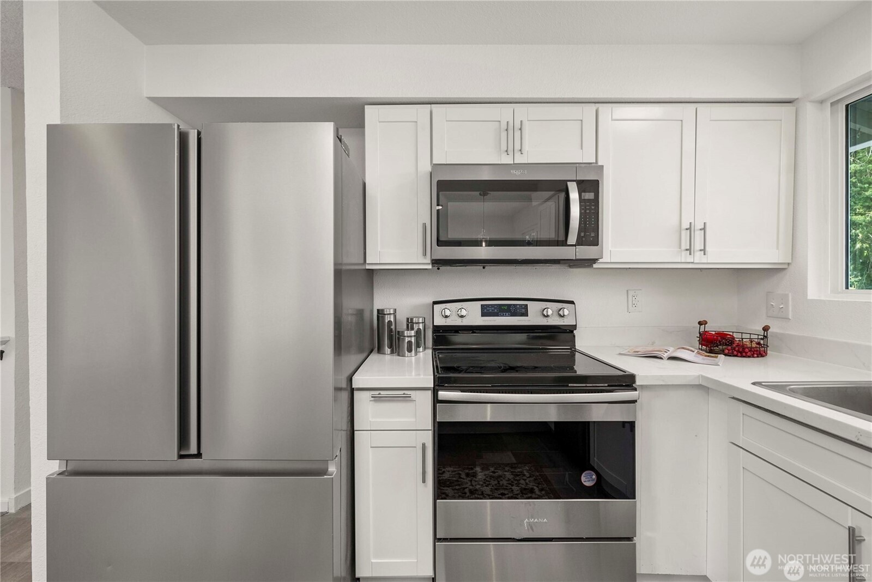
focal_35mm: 14
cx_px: 436
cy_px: 291
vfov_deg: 81.3
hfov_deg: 104.2
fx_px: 339
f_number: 7.1
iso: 125
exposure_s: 1/60
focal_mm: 14
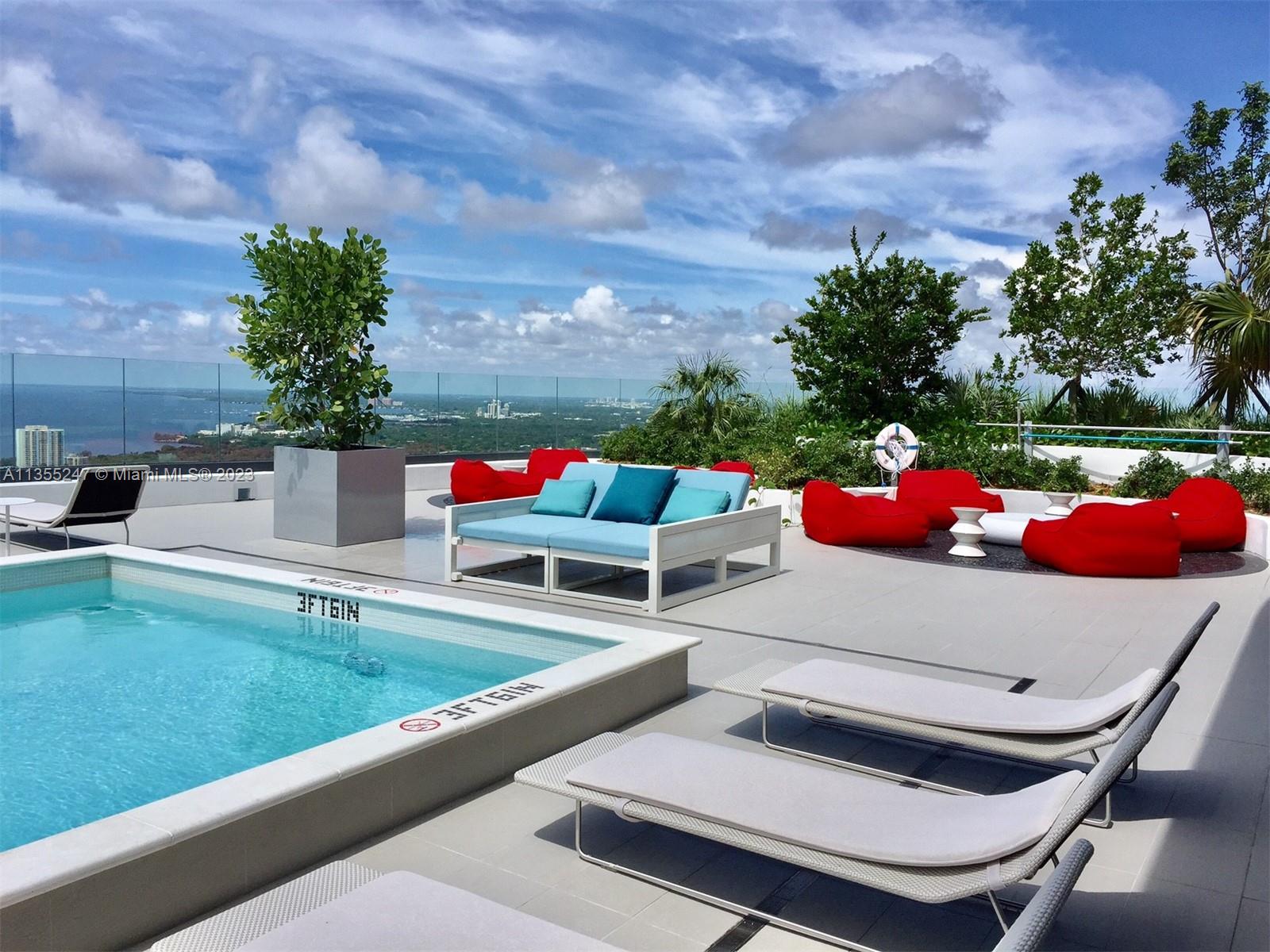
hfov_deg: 61.7
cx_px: 635
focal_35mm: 29
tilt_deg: -3.0
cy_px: 476
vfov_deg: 48.2
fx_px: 1064
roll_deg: -3.4
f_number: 2.2
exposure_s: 1/3300
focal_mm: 4.15
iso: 32
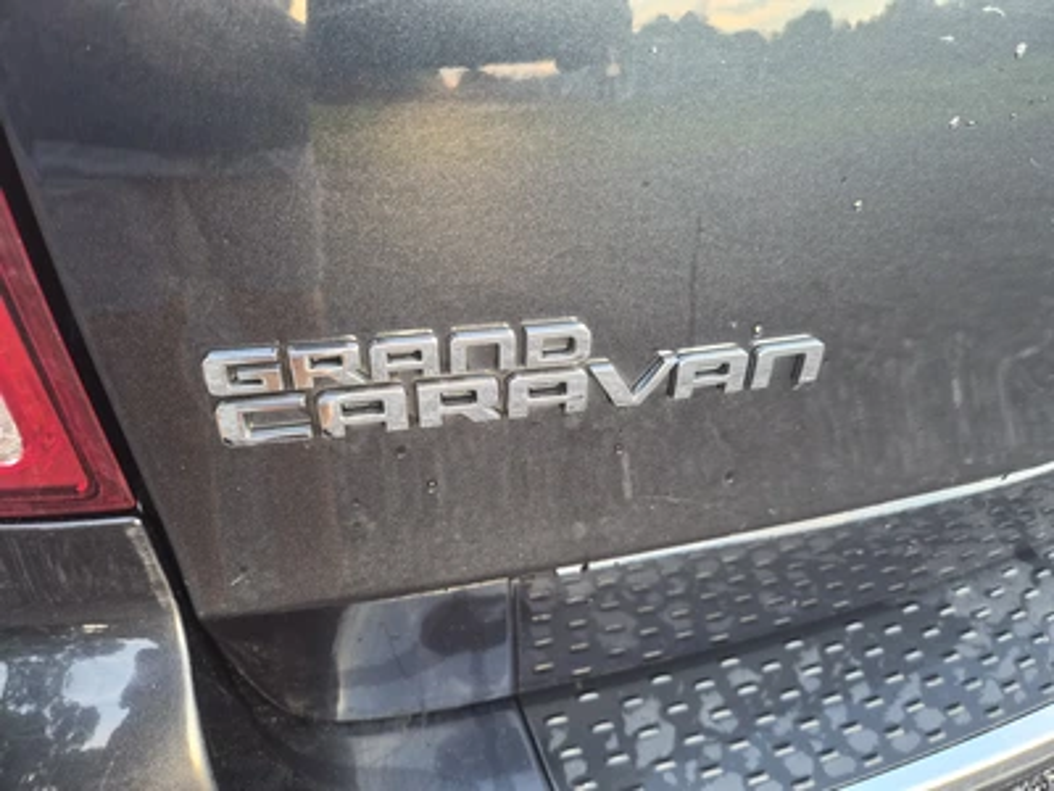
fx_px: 700
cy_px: 396
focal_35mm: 23
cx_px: 527
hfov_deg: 73.9
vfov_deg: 58.9
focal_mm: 5.4
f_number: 1.8
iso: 400
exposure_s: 1/120
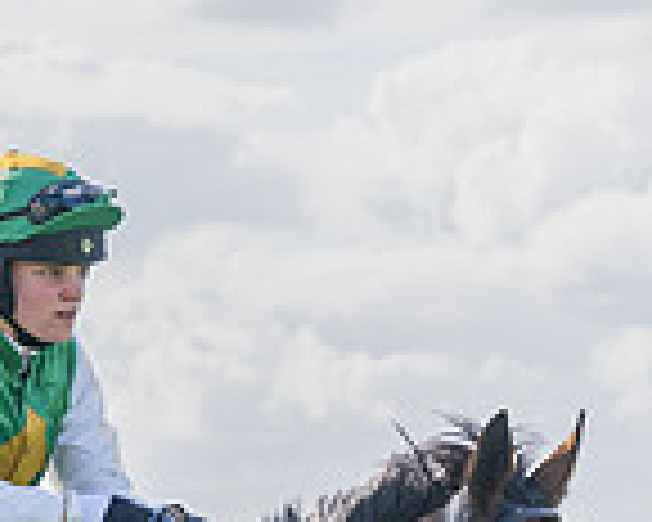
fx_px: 7487
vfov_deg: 4.0
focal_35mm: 388
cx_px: -368
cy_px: 692
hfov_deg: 4.9
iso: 400
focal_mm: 70
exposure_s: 1/2000
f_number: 4
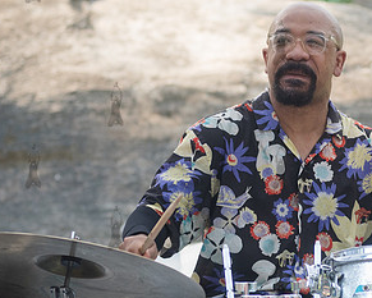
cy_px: 187
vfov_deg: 7.8
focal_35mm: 198
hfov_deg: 9.7
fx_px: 2181
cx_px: 294
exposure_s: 1/400
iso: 500
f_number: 4
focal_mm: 80
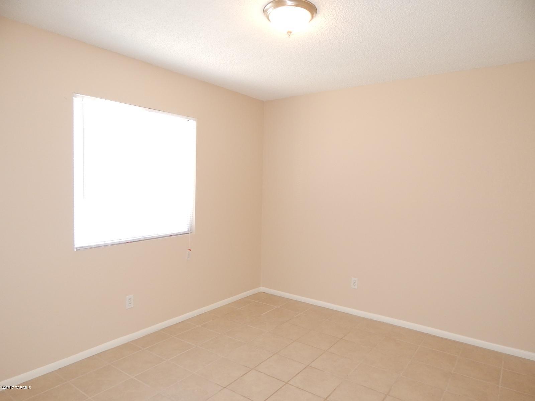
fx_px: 340
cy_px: 200
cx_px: 268
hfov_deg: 76.4
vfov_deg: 61.1
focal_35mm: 22
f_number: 3
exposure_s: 1/30
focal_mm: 4
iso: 180
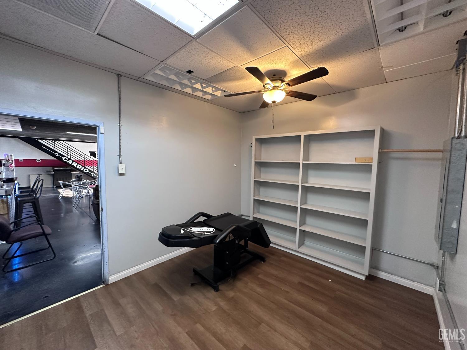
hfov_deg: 102.1
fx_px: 189
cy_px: 175
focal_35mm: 14
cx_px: 234
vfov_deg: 85.7
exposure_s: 1/60
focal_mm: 2.22
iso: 320
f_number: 2.2
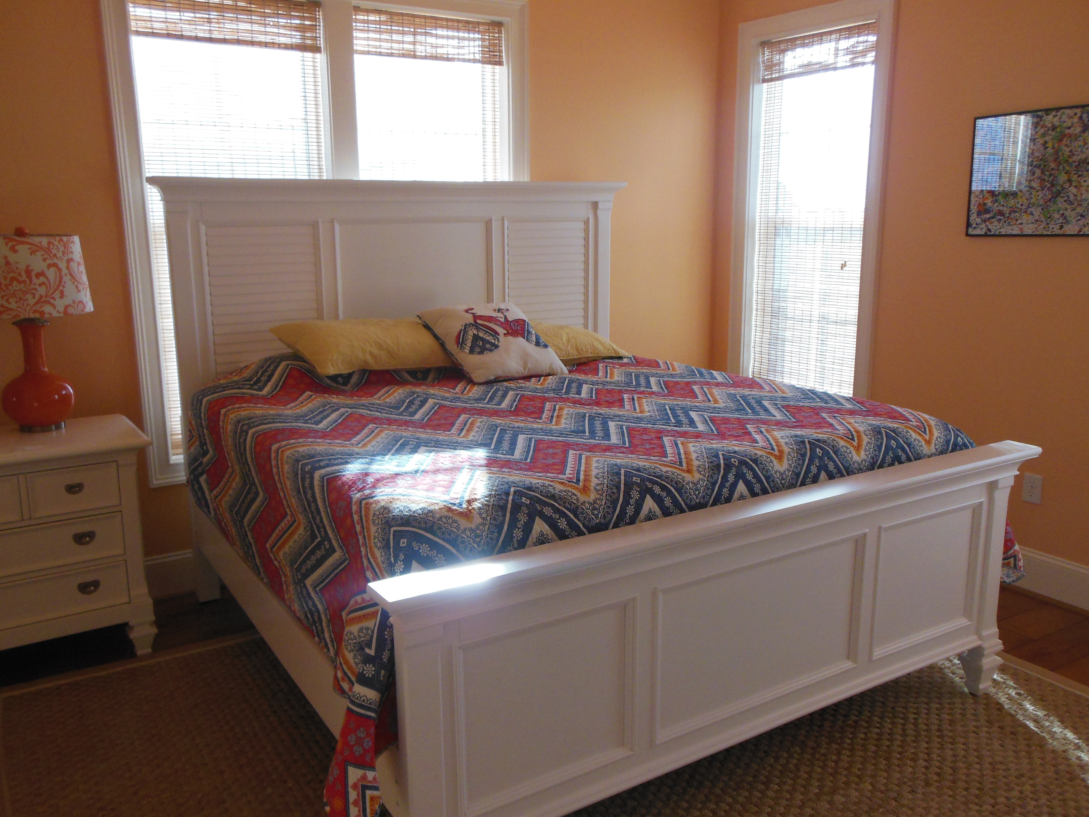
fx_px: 912
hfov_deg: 61.7
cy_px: 408
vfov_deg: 48.2
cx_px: 544
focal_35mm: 29
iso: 400
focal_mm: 5.2
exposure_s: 1/125
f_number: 3.3
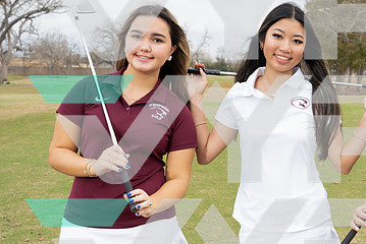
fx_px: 722
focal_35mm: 71
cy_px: 130
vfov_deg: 19.2
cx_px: 287
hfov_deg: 27.9
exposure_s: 1/250
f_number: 8
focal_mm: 44
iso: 400
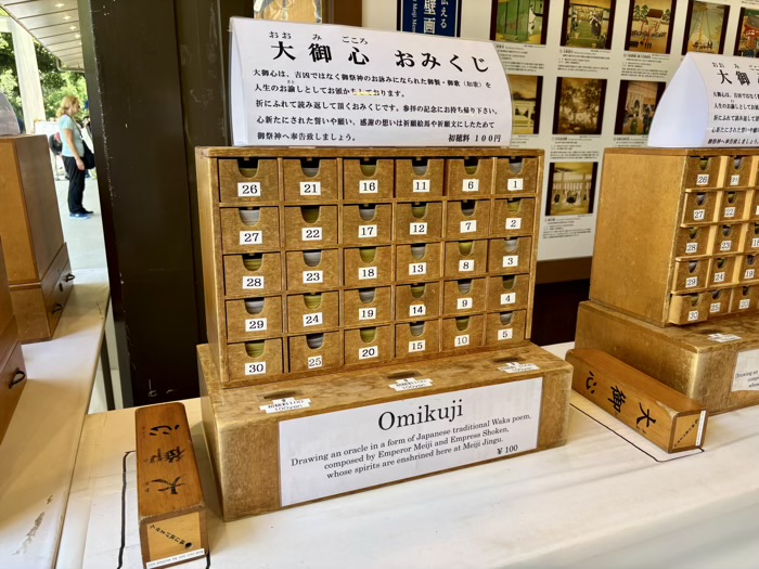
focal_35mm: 26
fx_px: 570
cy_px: 284
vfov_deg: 53.1
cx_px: 380
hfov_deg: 67.3
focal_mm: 5.96
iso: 40
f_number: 1.6
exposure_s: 1/121
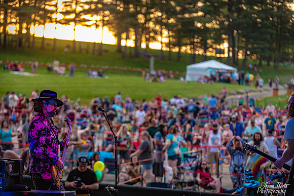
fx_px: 948
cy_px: 98
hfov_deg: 17.6
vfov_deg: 11.8
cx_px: 147
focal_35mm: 116
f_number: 2.8
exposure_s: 1/400
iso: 500
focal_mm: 116
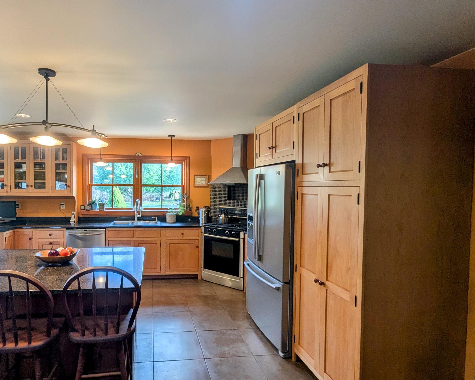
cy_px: 191
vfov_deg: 77.0
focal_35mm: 17
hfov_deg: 87.7
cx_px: 175
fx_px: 239
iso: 63
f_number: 2.2
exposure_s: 1/120
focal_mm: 1.95
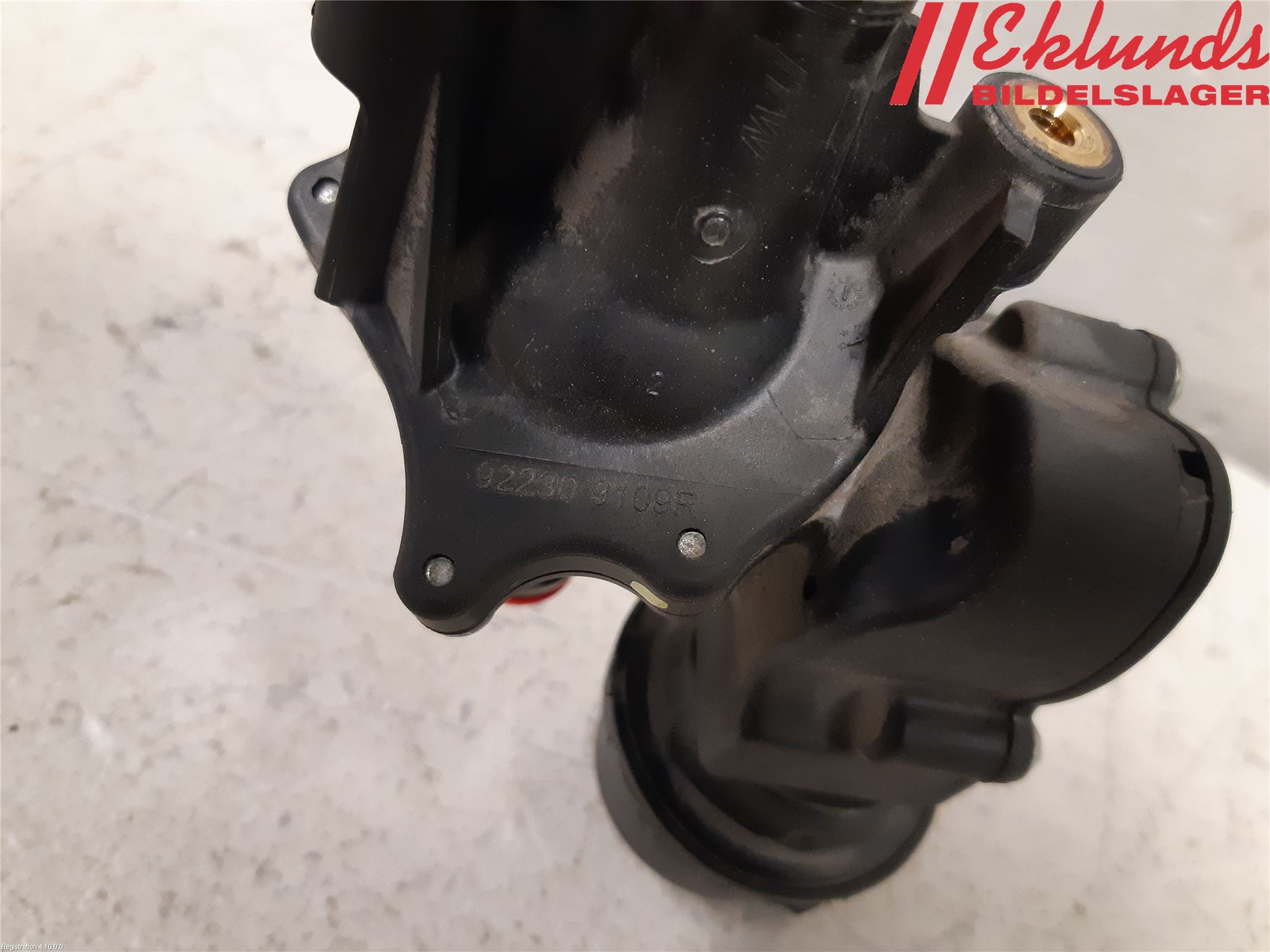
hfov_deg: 67.3
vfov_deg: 53.1
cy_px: 476
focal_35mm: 26
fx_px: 954
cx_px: 635
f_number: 1.7
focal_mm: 3.93
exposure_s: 1/33
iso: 250
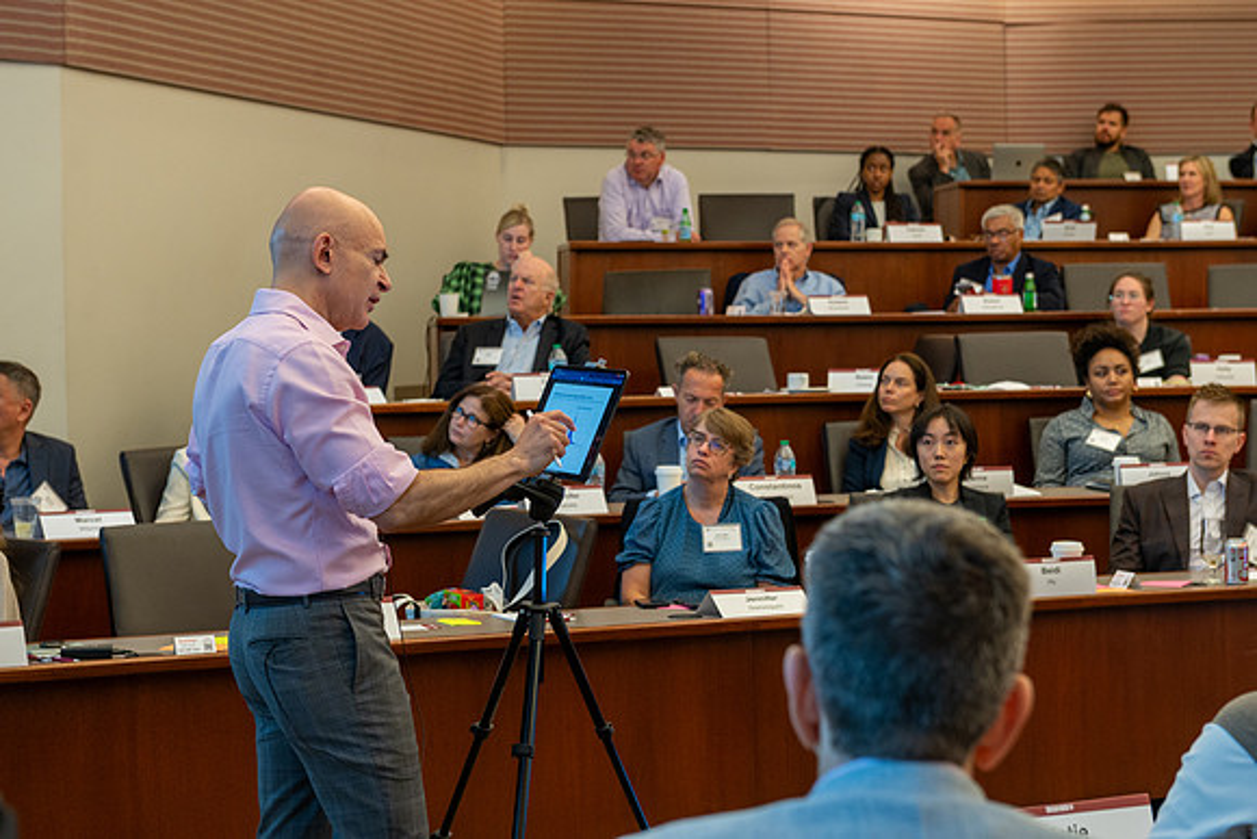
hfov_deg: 28.8
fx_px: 2450
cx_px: 628
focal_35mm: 70
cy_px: 420
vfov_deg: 19.4
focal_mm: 70
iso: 1600
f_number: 5.6
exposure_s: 1/60
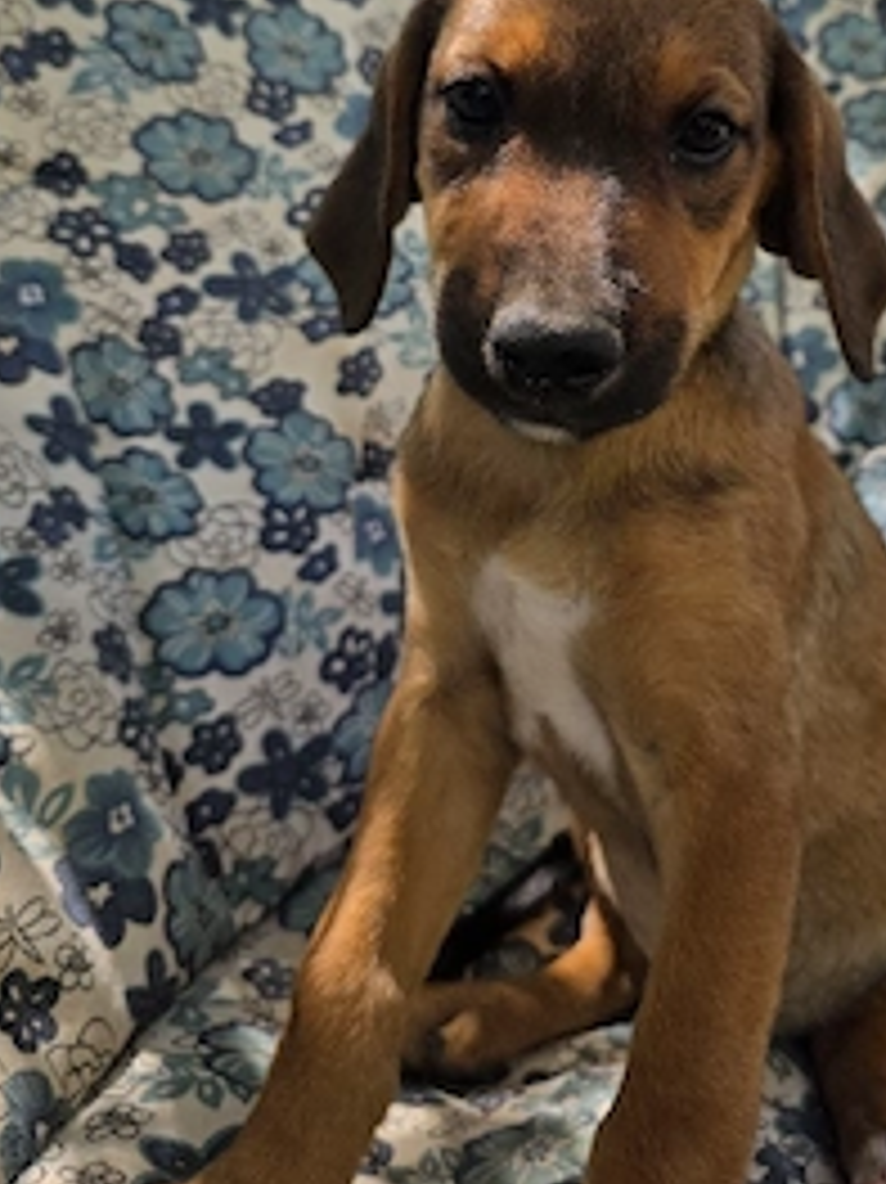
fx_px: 1195
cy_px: 338
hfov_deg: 40.2
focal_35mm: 35
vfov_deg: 51.0
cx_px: 580
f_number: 1.7
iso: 80
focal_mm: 6.3
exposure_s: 1/2500
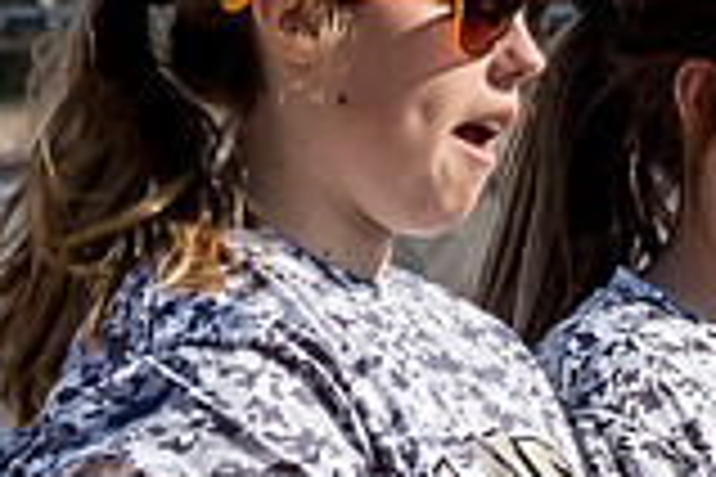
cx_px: 902
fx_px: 30805
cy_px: 651
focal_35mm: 1549
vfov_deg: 0.9
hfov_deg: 1.3
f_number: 4
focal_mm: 100
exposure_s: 1/2000
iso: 250
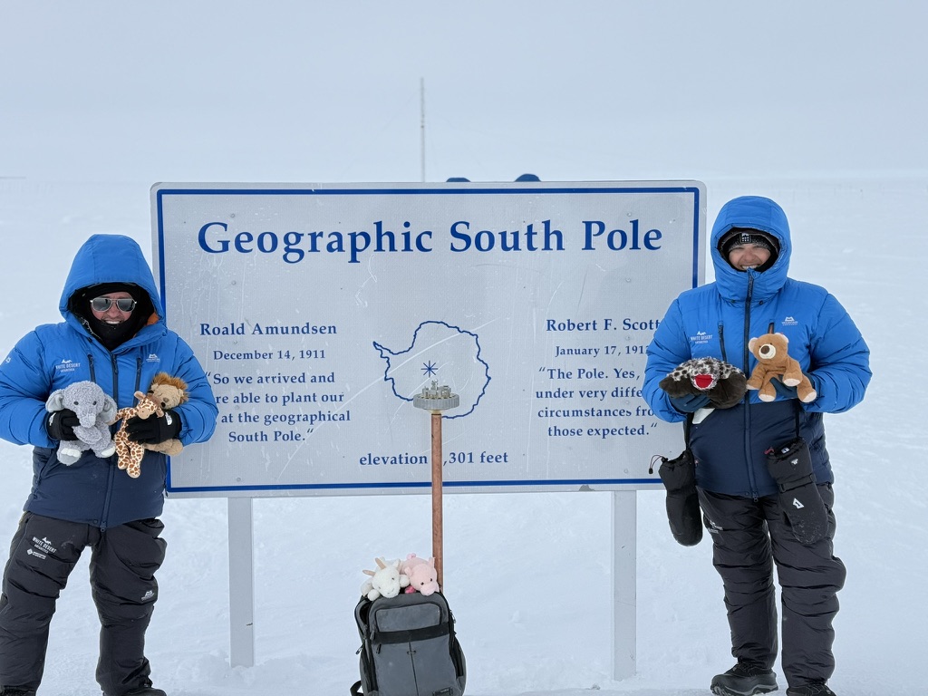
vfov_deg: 30.3
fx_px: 1287
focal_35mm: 48
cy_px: 348
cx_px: 464
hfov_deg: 39.7
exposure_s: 1/11364
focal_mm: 6.76
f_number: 1.78
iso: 80
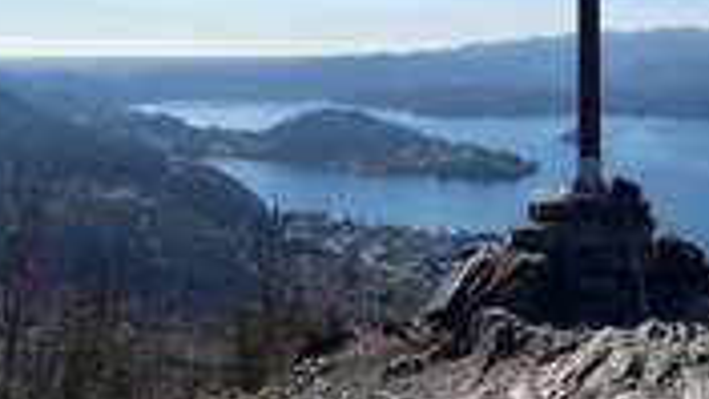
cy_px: -22
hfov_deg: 35.9
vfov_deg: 20.6
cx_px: 572
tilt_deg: +4.3
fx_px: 1053
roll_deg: -1.3
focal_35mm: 56
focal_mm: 4.25
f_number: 1.8
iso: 32
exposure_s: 1/7692
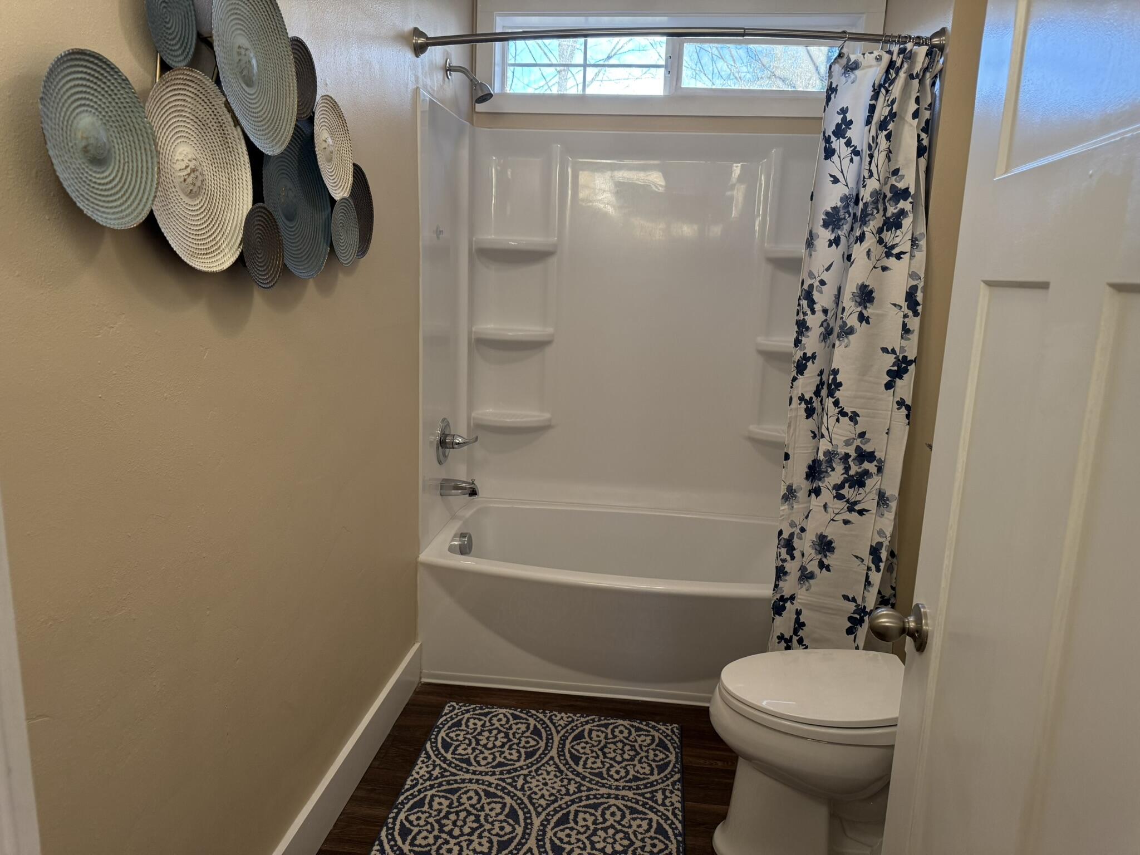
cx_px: 570
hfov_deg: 71.6
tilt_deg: -10.8
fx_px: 790
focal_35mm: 24
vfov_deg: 56.8
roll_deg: -2.2
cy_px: 428
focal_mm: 6.76
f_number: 1.78
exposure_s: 1/120
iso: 200
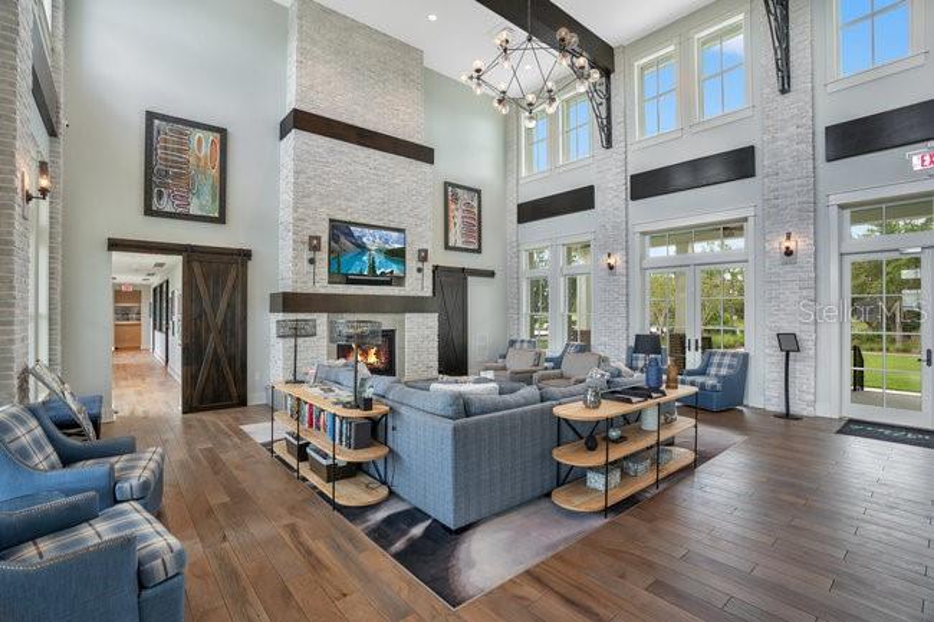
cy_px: 311
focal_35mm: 16
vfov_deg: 73.7
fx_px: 415
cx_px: 467
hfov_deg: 96.8
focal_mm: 16
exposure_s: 1/160
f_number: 4
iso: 500
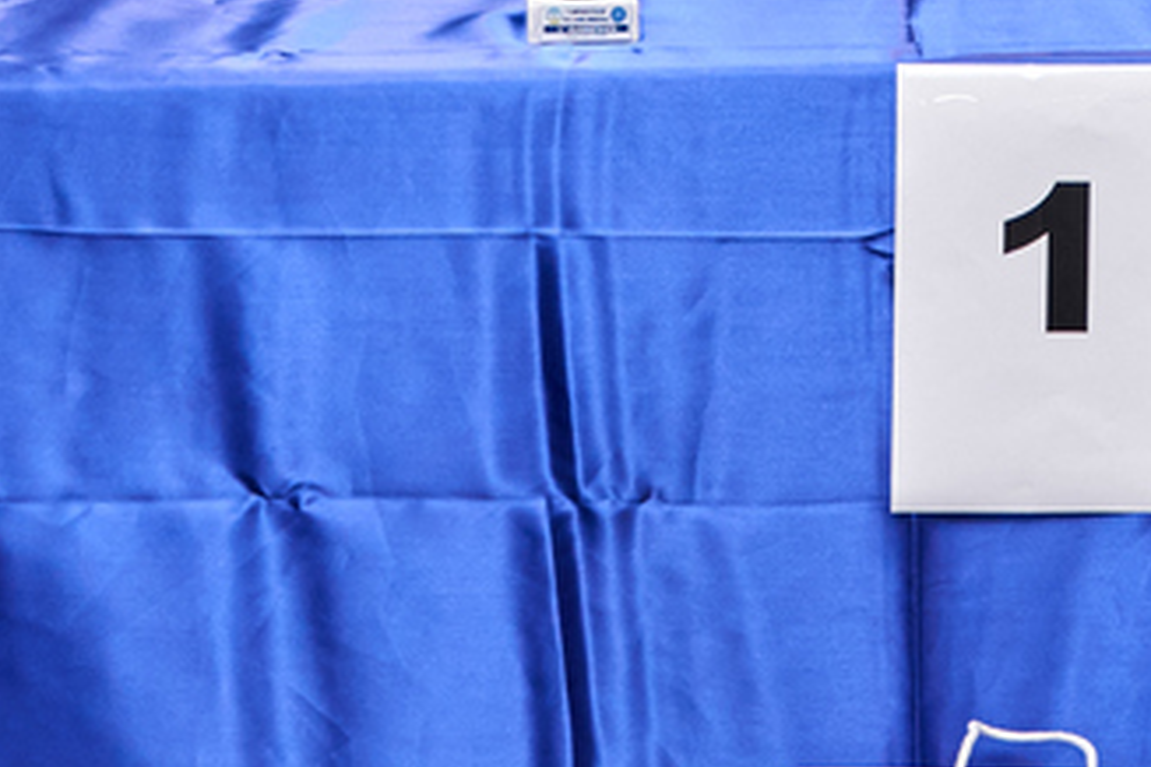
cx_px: 848
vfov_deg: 9.0
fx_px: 4700
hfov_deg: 13.9
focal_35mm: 147
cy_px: -496
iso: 1600
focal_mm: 32
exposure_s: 1/100
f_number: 3.2
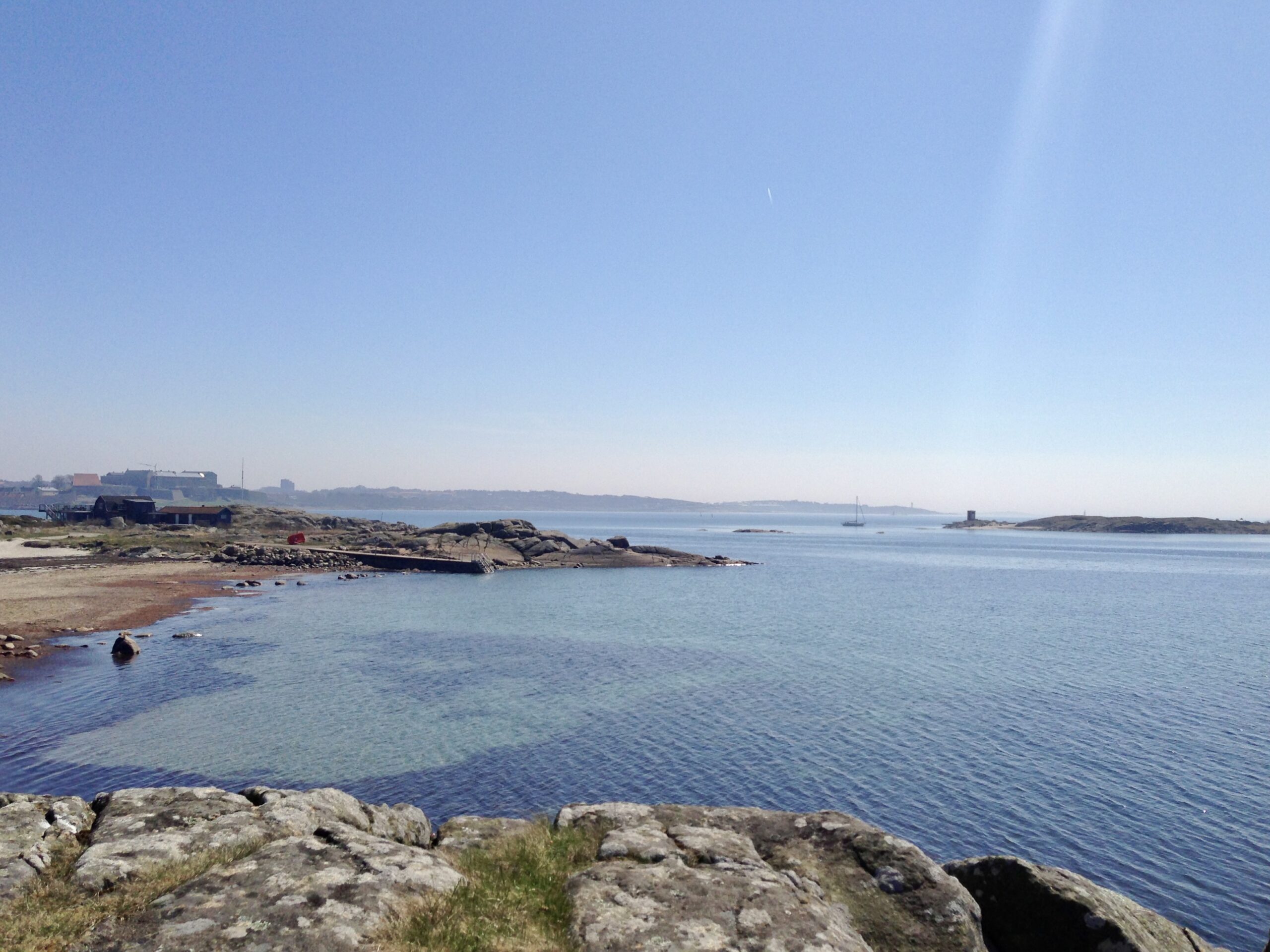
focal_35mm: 33
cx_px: 635
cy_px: 476
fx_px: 1211
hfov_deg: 55.4
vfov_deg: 42.9
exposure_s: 1/3623
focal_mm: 4.13
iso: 50
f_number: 2.4
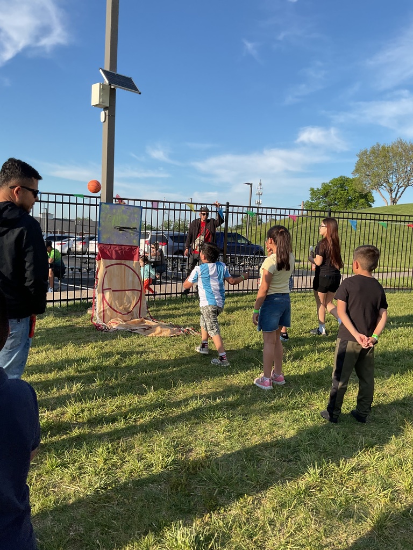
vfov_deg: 61.7
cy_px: 275
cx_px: 206
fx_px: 461
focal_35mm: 29
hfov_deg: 48.2
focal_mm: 3
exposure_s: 1/1121
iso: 16
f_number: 1.8
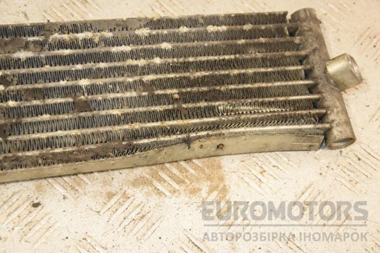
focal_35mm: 87
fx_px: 918
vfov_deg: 15.7
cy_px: 126
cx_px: 190
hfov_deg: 23.4
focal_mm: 58
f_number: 5.6
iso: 800
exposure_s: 1/200
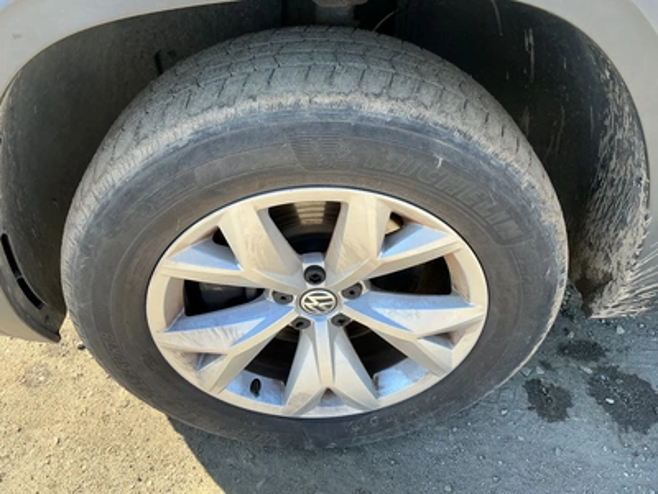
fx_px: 532
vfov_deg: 49.7
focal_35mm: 28
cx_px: 329
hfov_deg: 63.4
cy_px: 247
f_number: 1.8
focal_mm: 3
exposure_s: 1/226
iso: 25
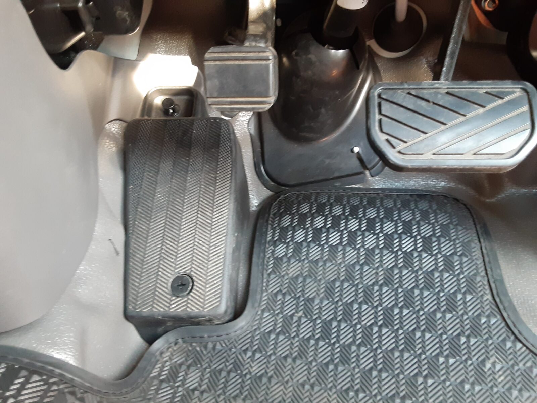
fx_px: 419
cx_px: 268
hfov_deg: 65.3
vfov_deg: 51.4
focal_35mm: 27
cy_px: 202
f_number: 1.9
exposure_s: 1/50
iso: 200
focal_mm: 2.91
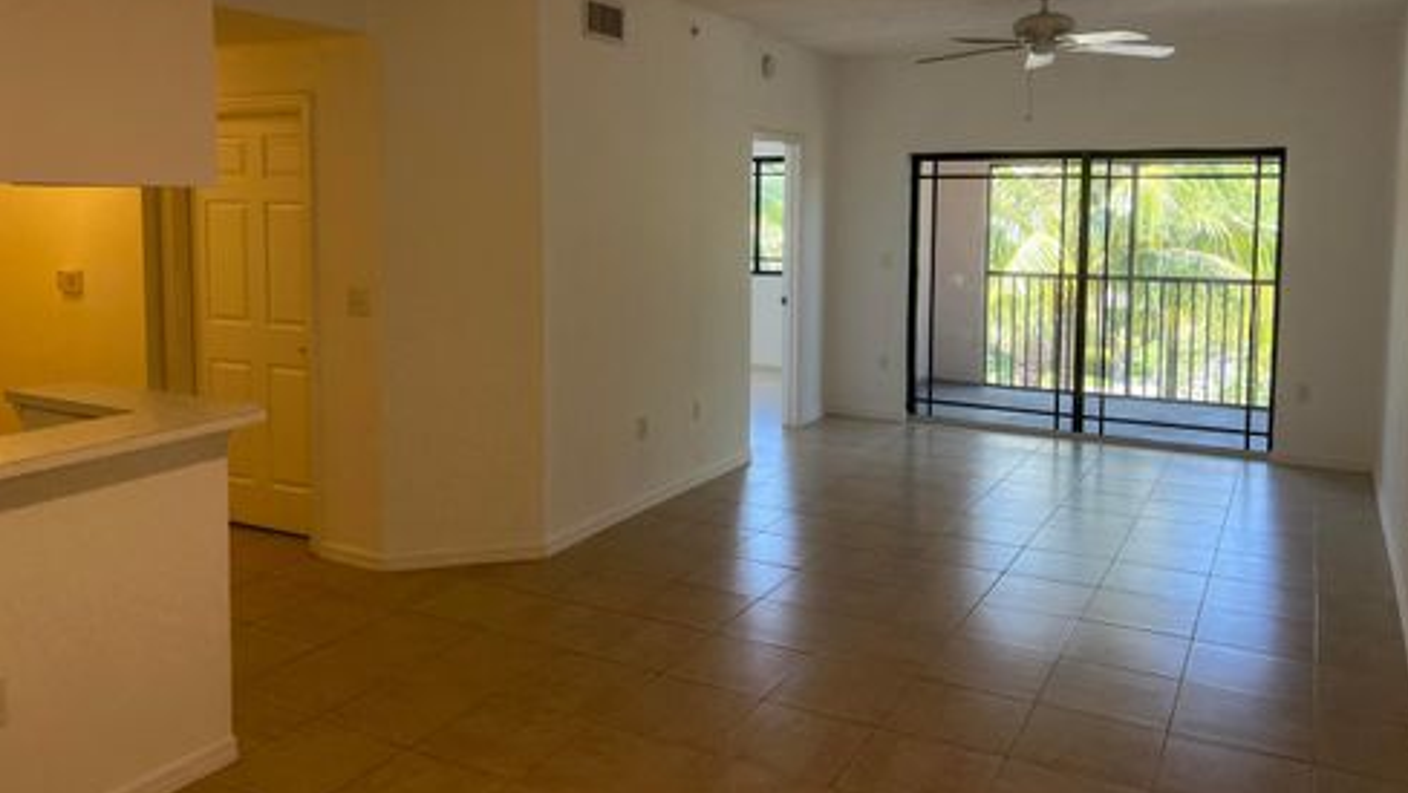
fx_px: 1083
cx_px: 718
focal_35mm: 29
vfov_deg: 39.9
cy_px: 281
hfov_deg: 66.0
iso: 64
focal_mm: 5.7
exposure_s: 1/120
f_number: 1.5
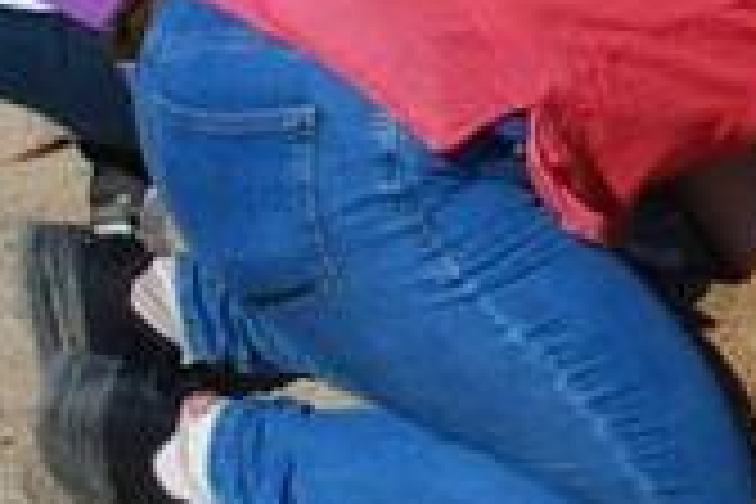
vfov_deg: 8.4
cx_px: 1354
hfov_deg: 11.8
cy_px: -207
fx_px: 3381
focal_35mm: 161
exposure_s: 1/250
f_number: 8
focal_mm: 24
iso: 100
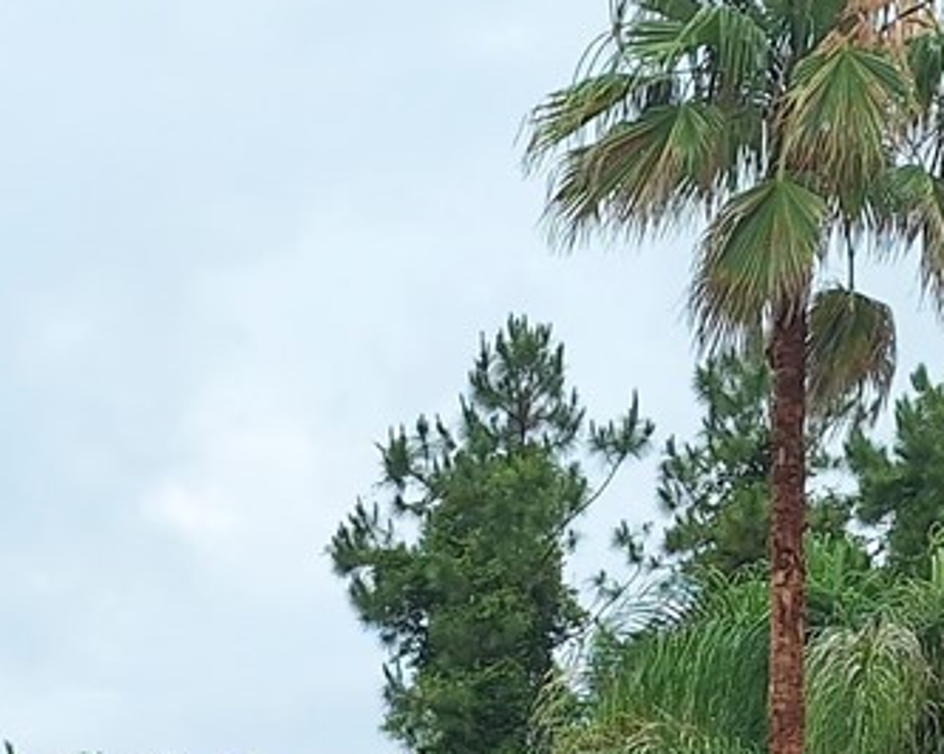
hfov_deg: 17.2
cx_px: -105
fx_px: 3016
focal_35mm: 108
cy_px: 1542
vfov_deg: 12.4
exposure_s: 1/1096
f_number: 1.8
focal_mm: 5.54
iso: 40
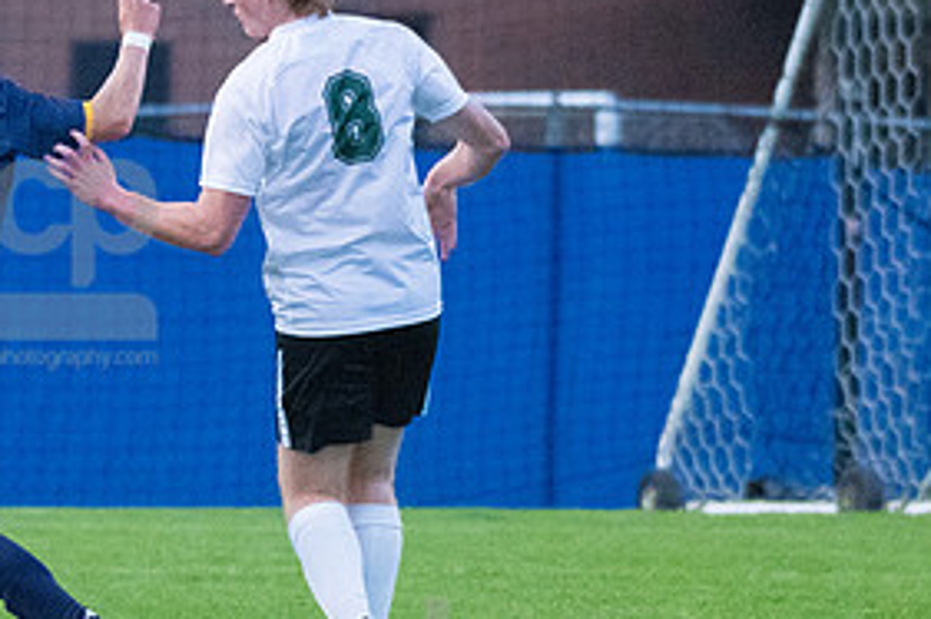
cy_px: 252
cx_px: 56
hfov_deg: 2.7
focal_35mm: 774
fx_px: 20004
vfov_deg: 1.8
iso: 6400
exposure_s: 1/2000
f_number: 5.6
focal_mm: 250
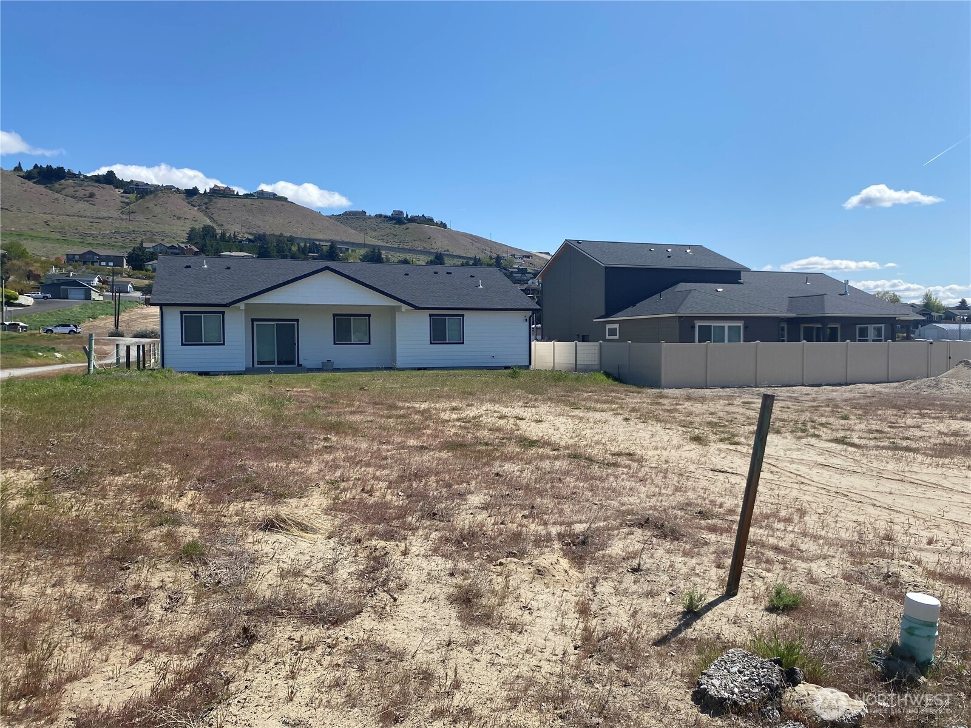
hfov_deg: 67.3
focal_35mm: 26
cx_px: 486
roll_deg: +1.1
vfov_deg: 53.1
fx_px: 729
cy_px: 364
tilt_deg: -2.9
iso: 32
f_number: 1.8
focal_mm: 4.25
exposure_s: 1/3731
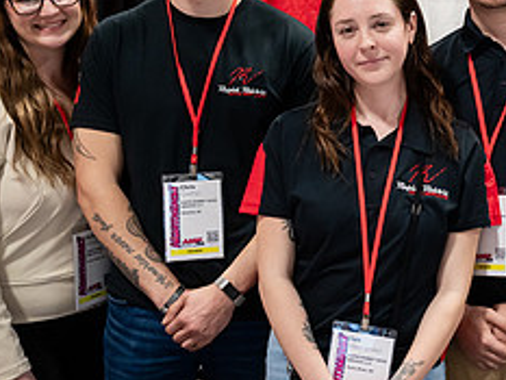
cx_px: 445
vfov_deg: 22.0
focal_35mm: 66
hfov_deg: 28.4
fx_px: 965
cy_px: 80
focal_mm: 27.5
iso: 3200
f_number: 3.2
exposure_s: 1/200
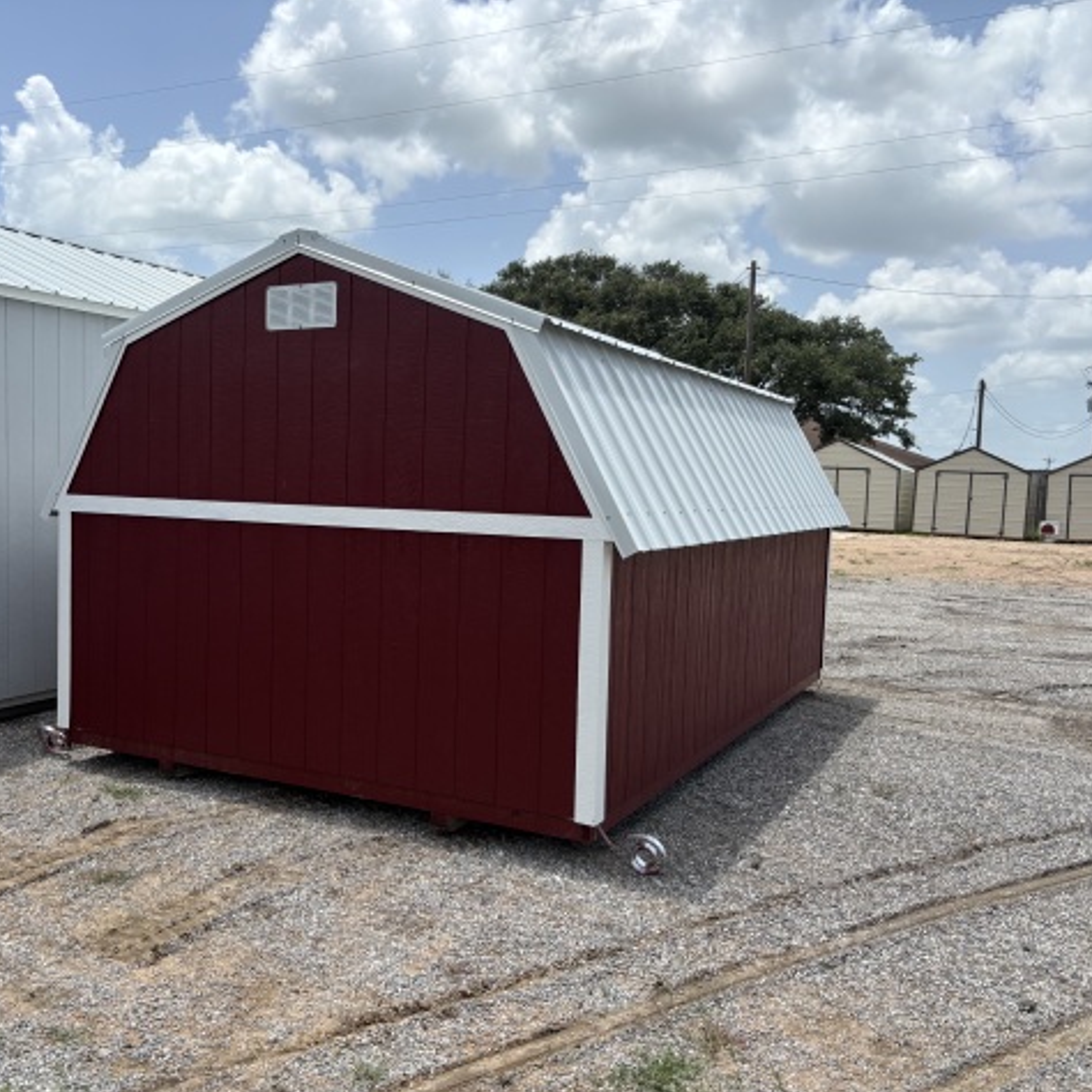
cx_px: 452
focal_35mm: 31
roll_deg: -1.7
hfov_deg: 52.3
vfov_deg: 52.5
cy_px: 551
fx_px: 1106
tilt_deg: -1.8
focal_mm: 5.96
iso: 50
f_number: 1.6
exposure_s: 1/3788
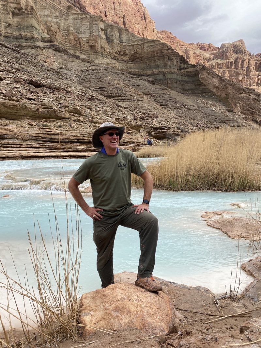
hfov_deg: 53.1
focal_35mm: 26
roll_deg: +0.4
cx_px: 130
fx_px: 261
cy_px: 174
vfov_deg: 67.3
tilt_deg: -2.6
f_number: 1.8
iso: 32
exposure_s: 1/1701
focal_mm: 4.25
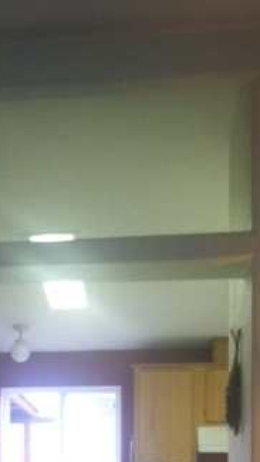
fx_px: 919
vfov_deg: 26.8
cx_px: 11
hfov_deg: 15.9
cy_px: 453
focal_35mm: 75
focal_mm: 3.85
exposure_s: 1/15
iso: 100
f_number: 2.8
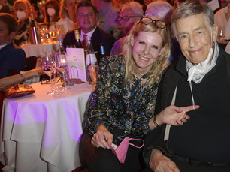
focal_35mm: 51
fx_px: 339
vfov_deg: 28.5
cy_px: 82
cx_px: 166
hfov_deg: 36.8
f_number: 4.5
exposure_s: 1/50
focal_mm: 36
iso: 1250
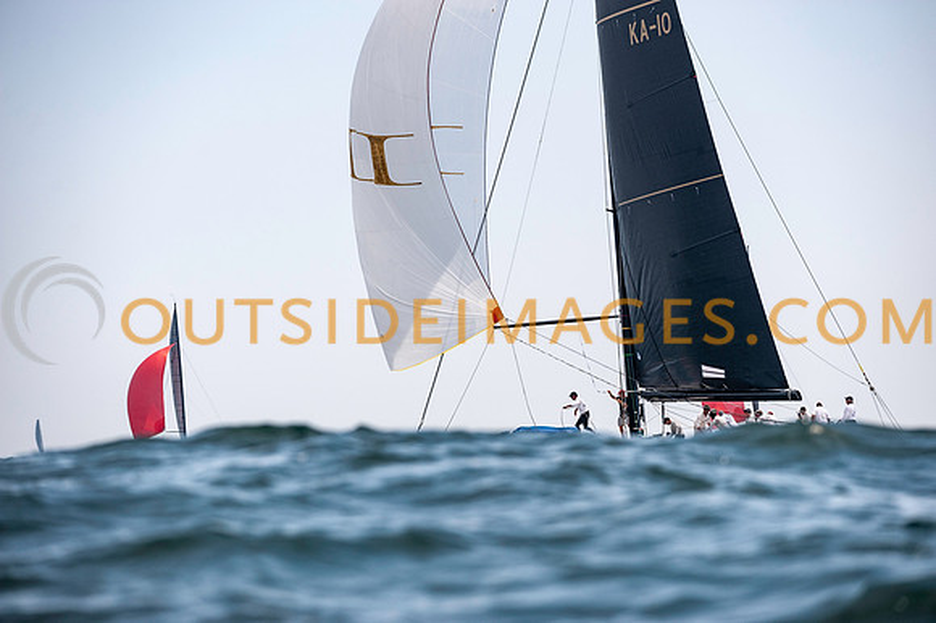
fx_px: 4807
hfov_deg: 11.1
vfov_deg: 7.4
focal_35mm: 185
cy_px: 312
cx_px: 468
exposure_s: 1/2500
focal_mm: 185
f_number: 5
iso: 320
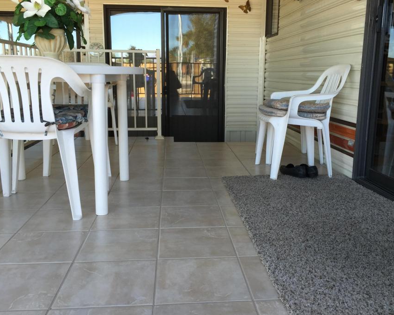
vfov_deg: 43.3
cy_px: 154
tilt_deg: -11.6
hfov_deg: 52.8
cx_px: 211
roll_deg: -1.5
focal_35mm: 34
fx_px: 396
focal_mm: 4.15
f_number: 2.2
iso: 32
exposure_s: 1/130
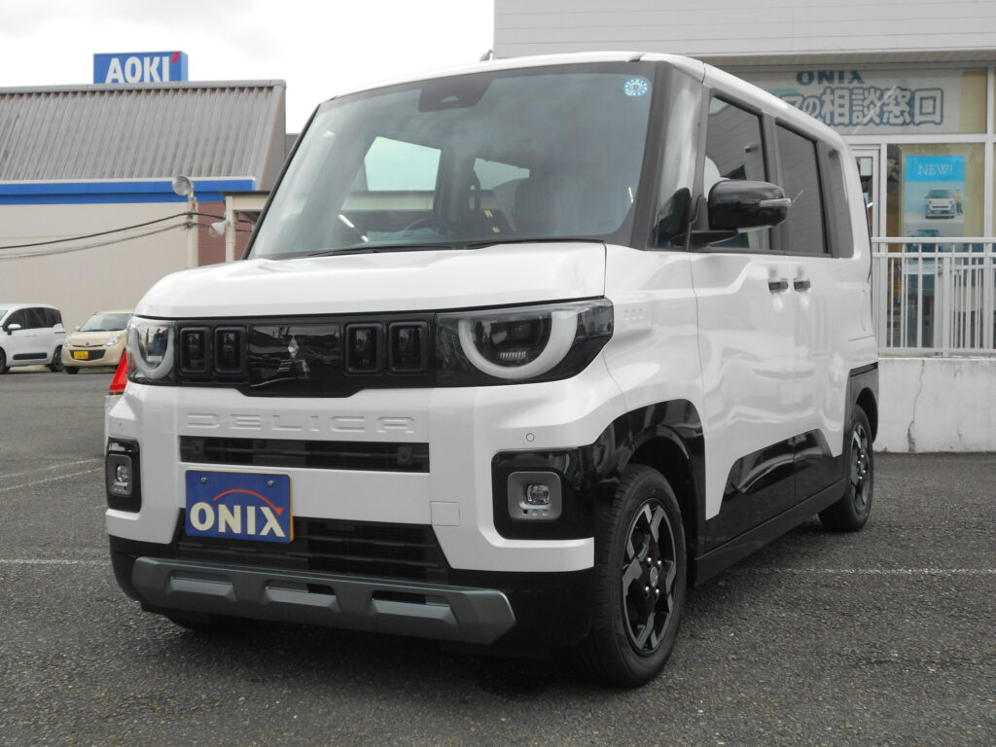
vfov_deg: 32.9
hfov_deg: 42.9
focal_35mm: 44
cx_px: 498
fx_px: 1266
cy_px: 374
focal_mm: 7.7
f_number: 4.2
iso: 140
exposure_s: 1/250
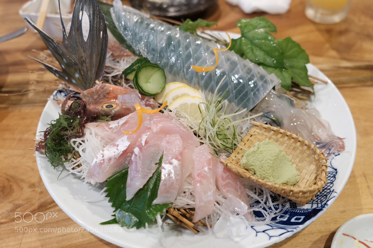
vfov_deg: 44.9
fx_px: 300
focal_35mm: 29
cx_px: 186
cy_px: 124
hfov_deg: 63.7
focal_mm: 19.6
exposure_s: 1/58
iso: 3200
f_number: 2.8
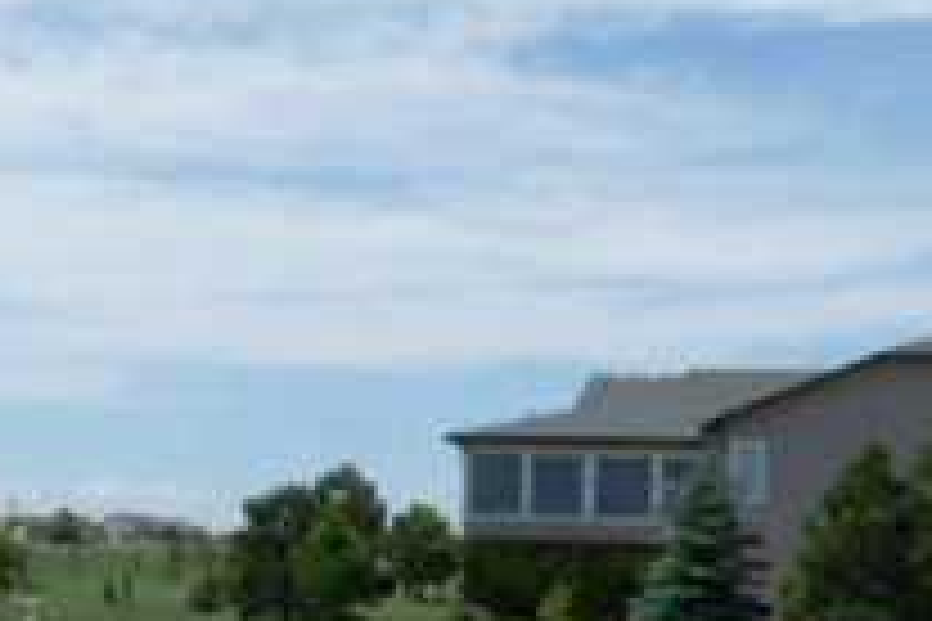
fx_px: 2252
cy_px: 670
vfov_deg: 15.3
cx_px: 464
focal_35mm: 87
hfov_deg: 23.4
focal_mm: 4.8
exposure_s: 1/400
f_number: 6.3
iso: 100
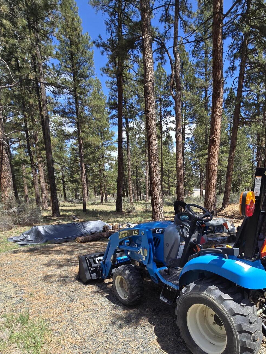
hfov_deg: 63.9
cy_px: 233
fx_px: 205
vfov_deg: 79.3
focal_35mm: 20
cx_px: 181
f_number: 2.2
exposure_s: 1/1276
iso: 50
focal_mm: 2.2
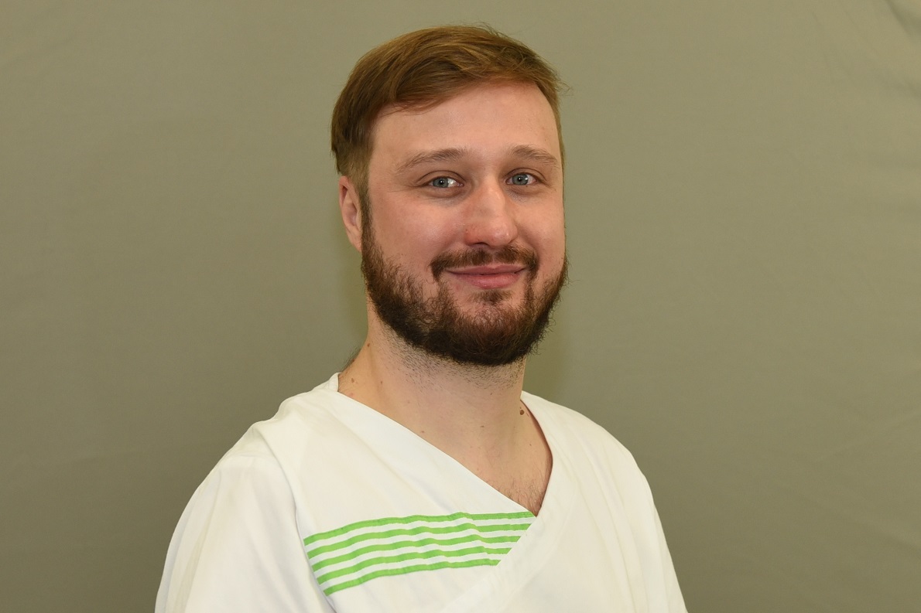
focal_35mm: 44
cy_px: 306
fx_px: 1125
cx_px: 460
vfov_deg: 30.5
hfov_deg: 44.5
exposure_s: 1/200
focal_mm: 44
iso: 1000
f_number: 4.5
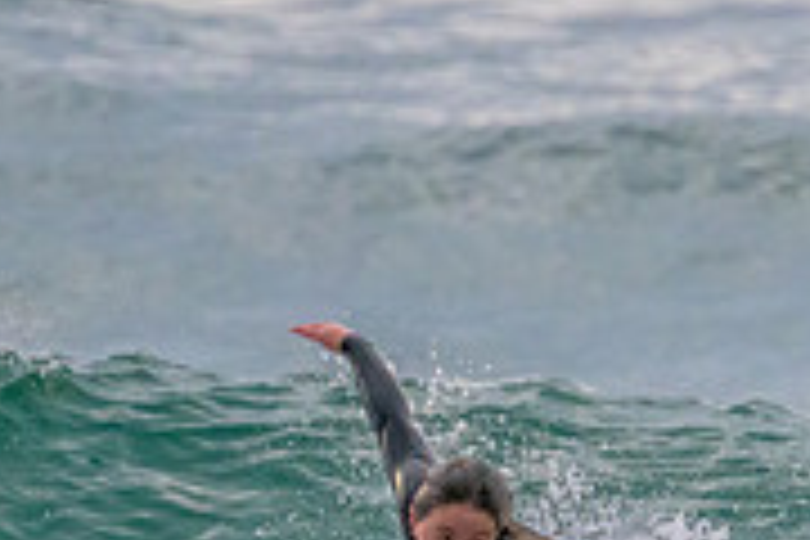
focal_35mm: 2571
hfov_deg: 0.8
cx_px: 549
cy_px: 601
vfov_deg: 0.5
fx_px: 57843
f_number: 11
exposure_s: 1/2000
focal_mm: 800
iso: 10000
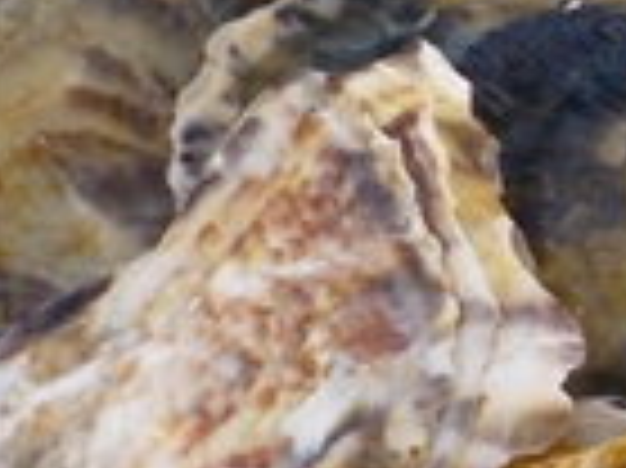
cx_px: 1414
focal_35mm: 138
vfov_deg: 10.7
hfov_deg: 12.0
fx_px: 2493
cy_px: 256
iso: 125
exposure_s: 1/200
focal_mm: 4.1
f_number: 3.3
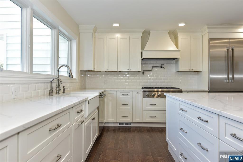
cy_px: 81
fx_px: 162
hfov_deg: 73.7
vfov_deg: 53.1
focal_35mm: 24
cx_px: 122
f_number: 5
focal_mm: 24
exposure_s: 1/100
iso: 800
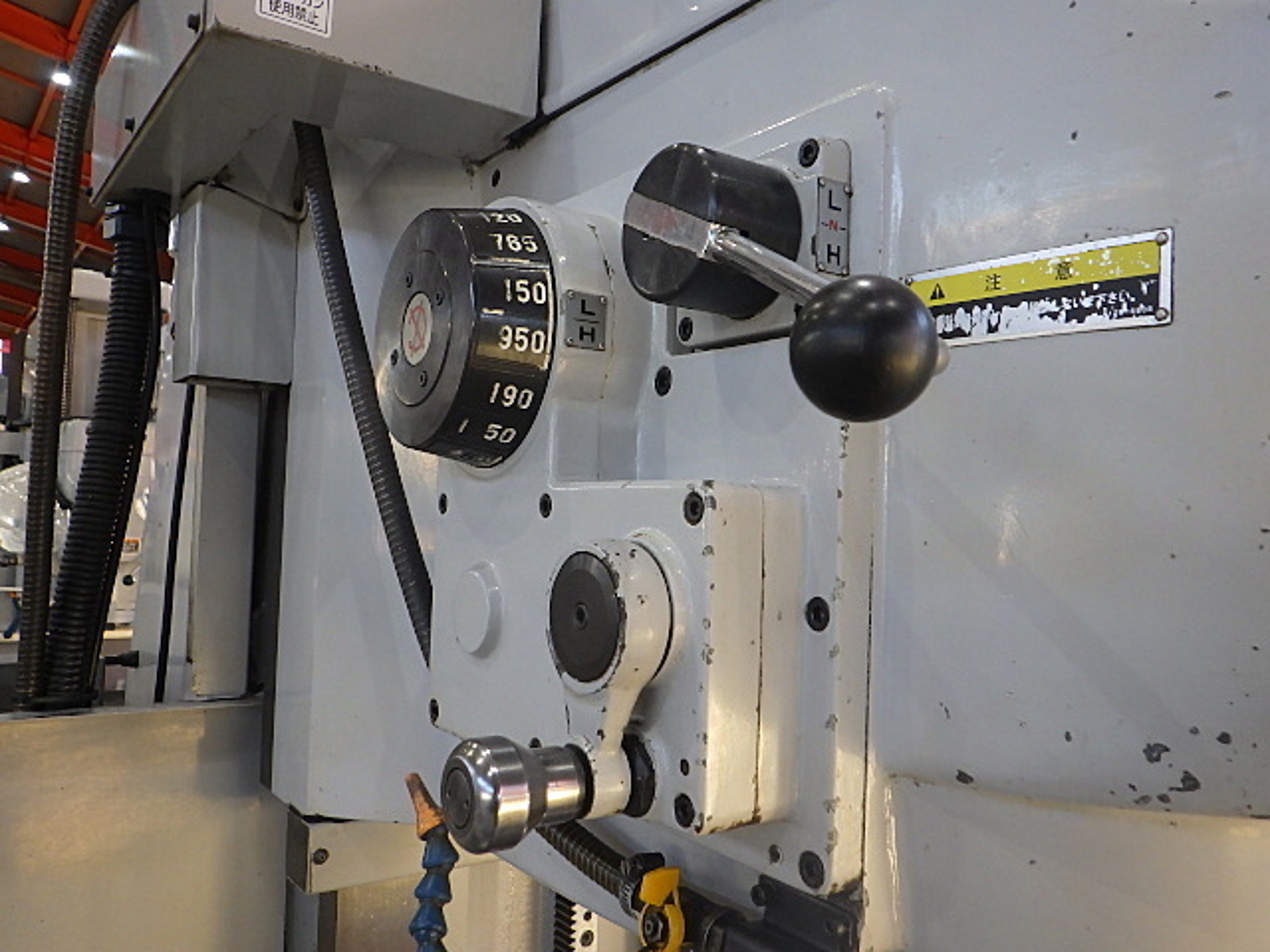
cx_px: 635
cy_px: 476
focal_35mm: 28
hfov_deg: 63.4
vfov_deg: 49.7
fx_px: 1027
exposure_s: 1/45
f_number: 3.5
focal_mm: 5
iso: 400
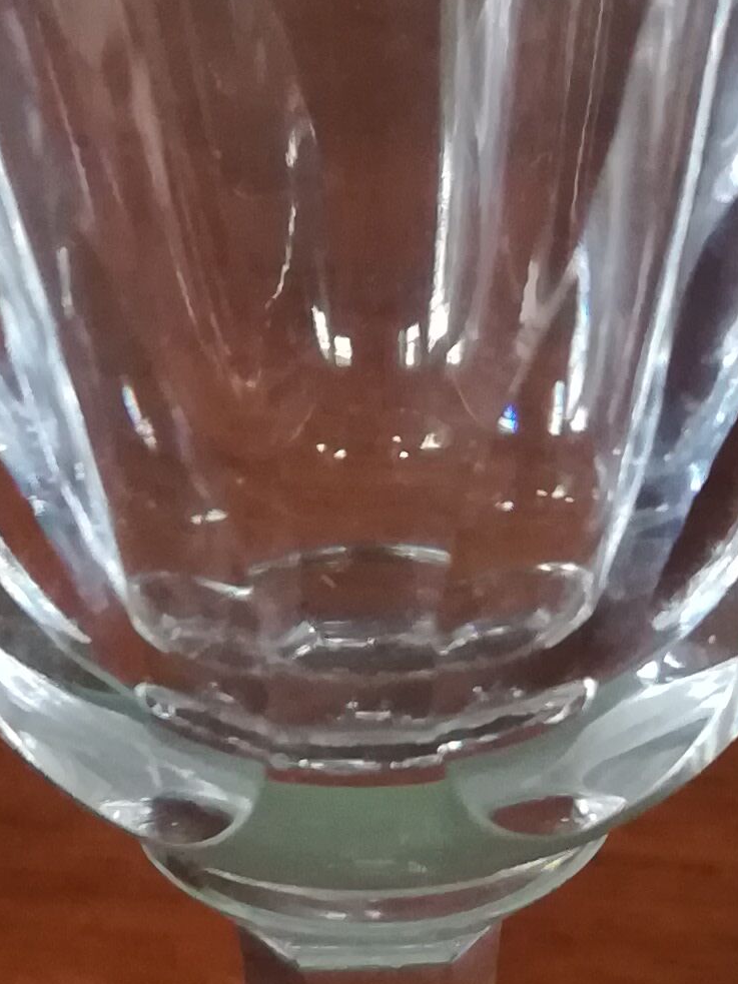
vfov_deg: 18.7
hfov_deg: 14.1
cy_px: 556
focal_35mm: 105
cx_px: 413
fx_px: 2985
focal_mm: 3.83
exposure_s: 1/20
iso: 500
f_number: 2.2
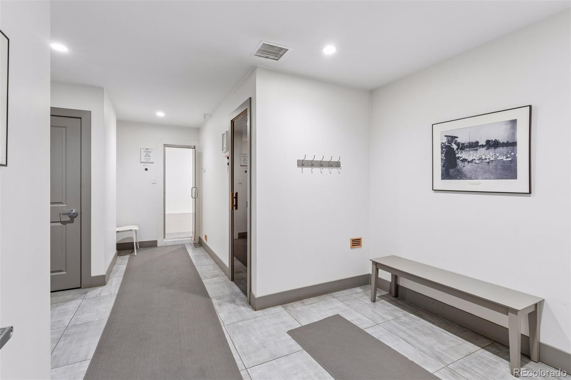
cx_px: 286
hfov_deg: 93.3
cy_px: 190
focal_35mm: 17
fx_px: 270
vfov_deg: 70.4
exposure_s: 1/6
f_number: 9
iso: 400
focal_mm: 17
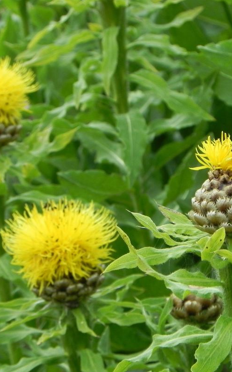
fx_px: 2641
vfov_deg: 8.0
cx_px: 149
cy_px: 186
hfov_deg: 5.0
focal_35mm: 261
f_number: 5
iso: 160
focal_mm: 32.7
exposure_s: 1/250
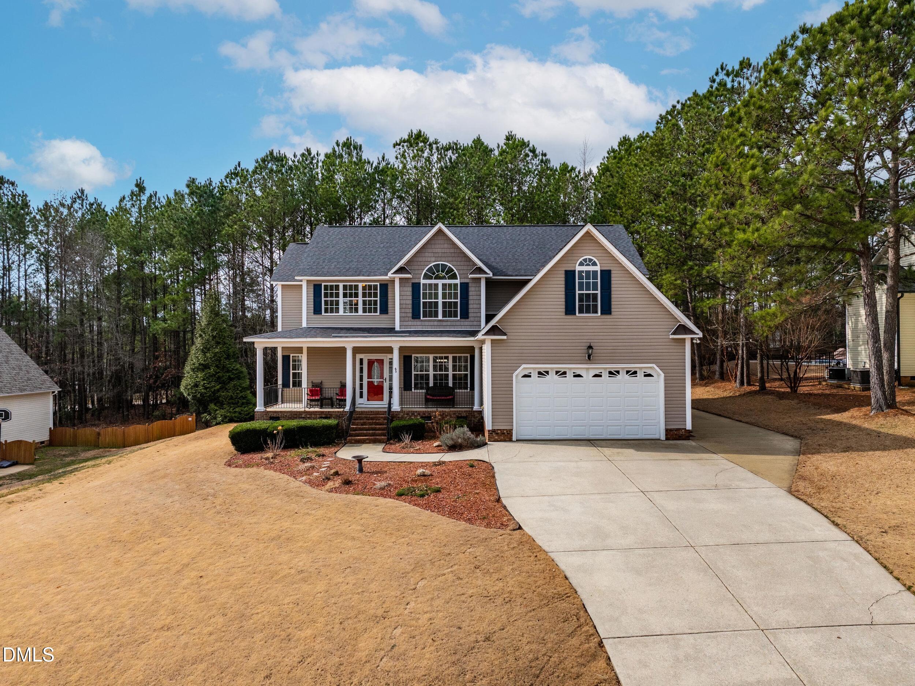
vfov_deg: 56.8
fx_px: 634
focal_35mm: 24
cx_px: 458
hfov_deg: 71.6
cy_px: 343
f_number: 2.8
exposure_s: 1/2500
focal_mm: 12.29
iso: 130
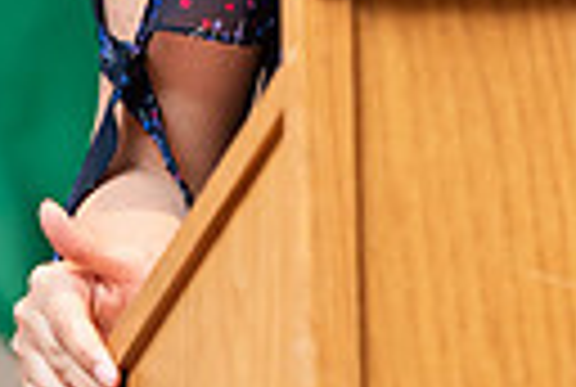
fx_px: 11595
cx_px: 680
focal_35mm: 723
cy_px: -209
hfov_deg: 2.8
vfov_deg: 1.9
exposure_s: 1/200
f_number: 3.5
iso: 1600
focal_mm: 160
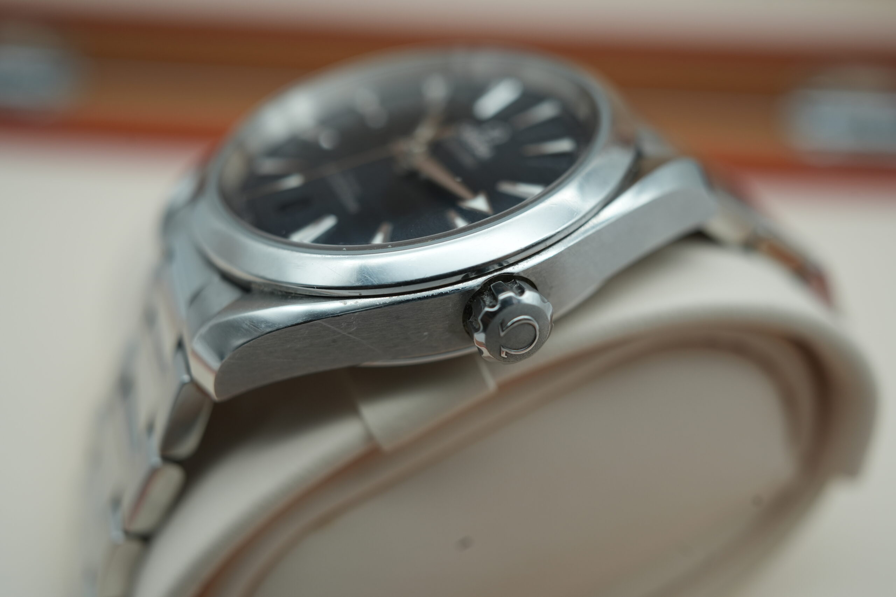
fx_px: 871
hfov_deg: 54.4
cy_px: 298
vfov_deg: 37.9
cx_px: 448
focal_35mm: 35
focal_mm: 35
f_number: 5
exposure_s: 1/250
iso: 400
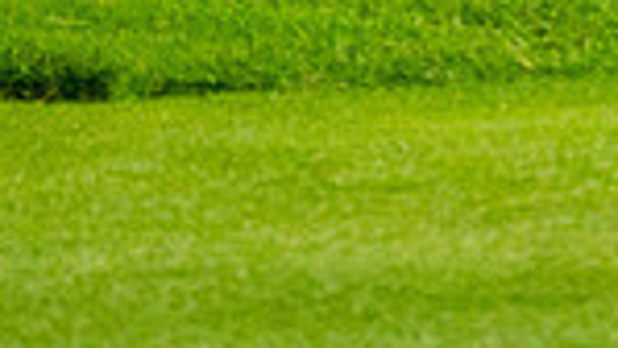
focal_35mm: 1828
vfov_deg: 0.7
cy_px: -435
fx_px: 29971
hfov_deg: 1.2
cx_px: 942
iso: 800
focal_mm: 300
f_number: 4
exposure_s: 1/4000
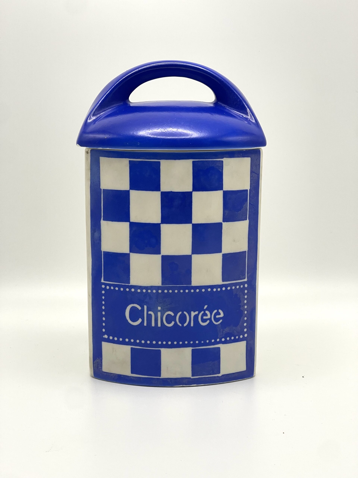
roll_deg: -0.1
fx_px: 883
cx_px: 179
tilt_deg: -9.0
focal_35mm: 64
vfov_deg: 30.3
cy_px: 239
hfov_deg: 22.9
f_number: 2.2
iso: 80
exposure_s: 1/103
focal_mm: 7.5
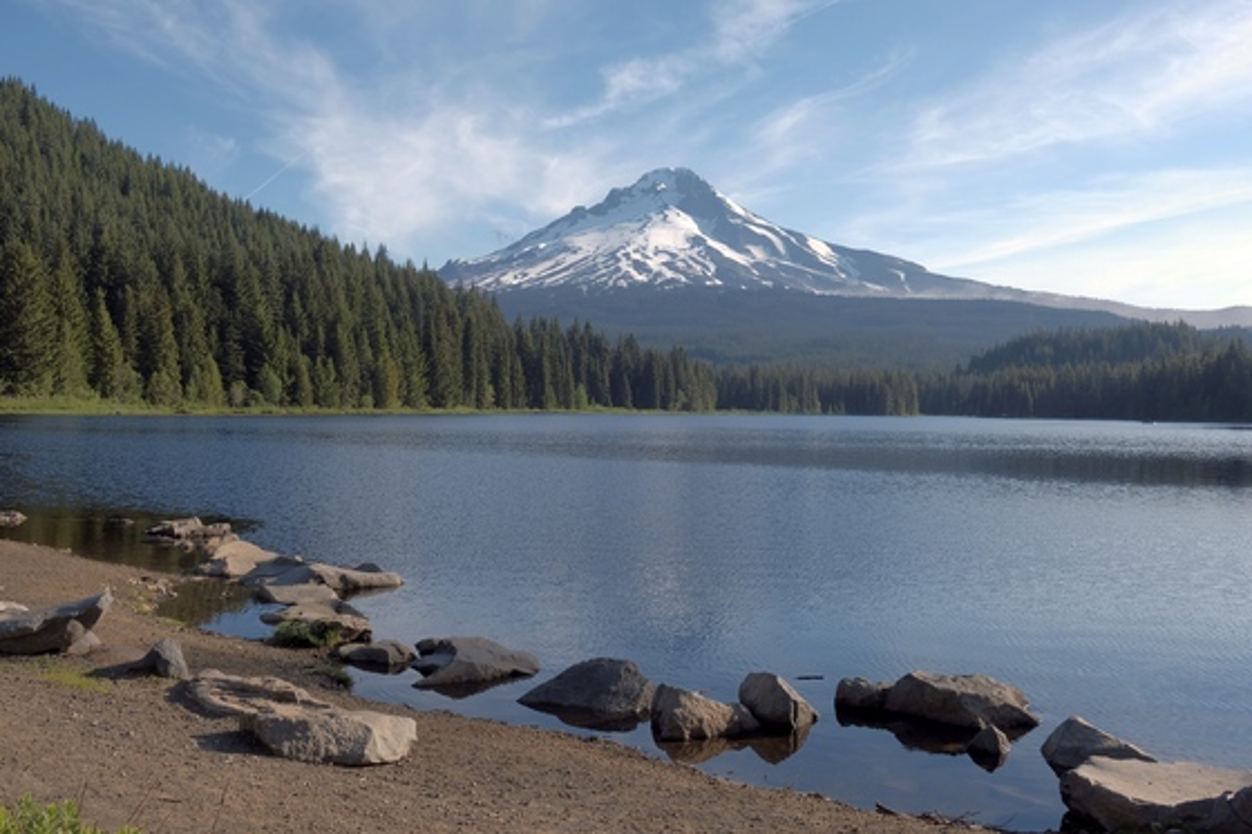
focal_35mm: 35
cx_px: 626
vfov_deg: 37.8
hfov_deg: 54.4
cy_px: 417
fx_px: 1217
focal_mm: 23.3
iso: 200
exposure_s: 1/125
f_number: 11
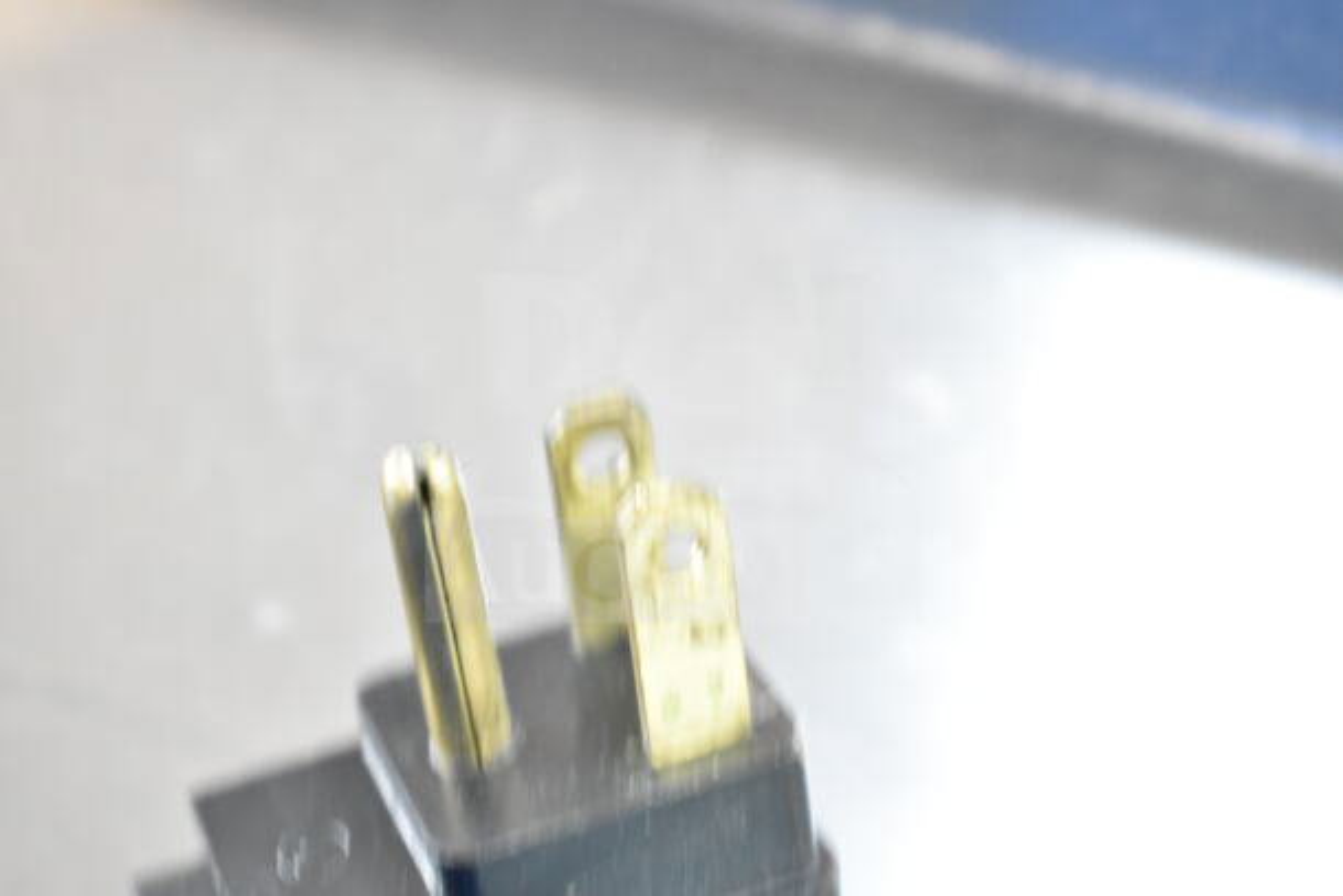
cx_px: 672
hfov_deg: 24.6
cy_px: 448
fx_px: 3078
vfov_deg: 16.6
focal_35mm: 82
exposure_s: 1/100
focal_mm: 55
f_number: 5.6
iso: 5000
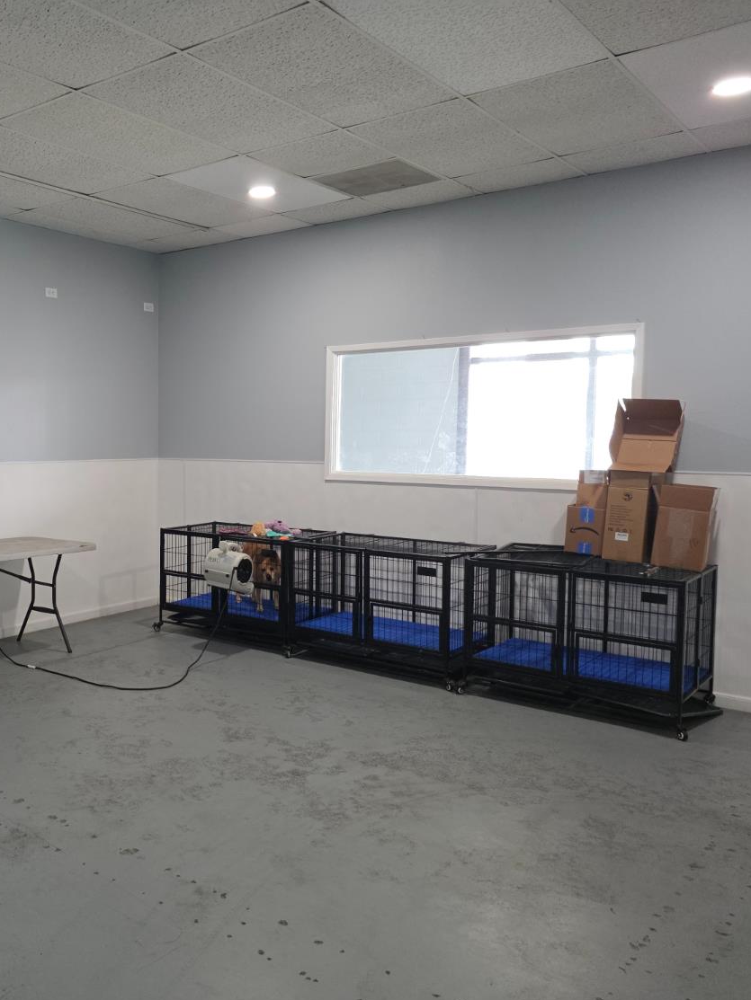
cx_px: 149
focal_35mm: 31
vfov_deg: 58.3
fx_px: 897
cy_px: 504
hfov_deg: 43.3
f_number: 1.7
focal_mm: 6.25
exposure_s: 1/120
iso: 320
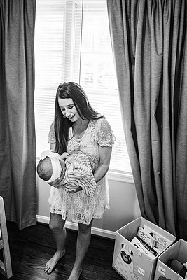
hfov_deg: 48.0
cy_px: 134
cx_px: 90
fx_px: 210
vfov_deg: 67.3
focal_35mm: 27
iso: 1600
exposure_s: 1/200
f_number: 2.5
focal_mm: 24
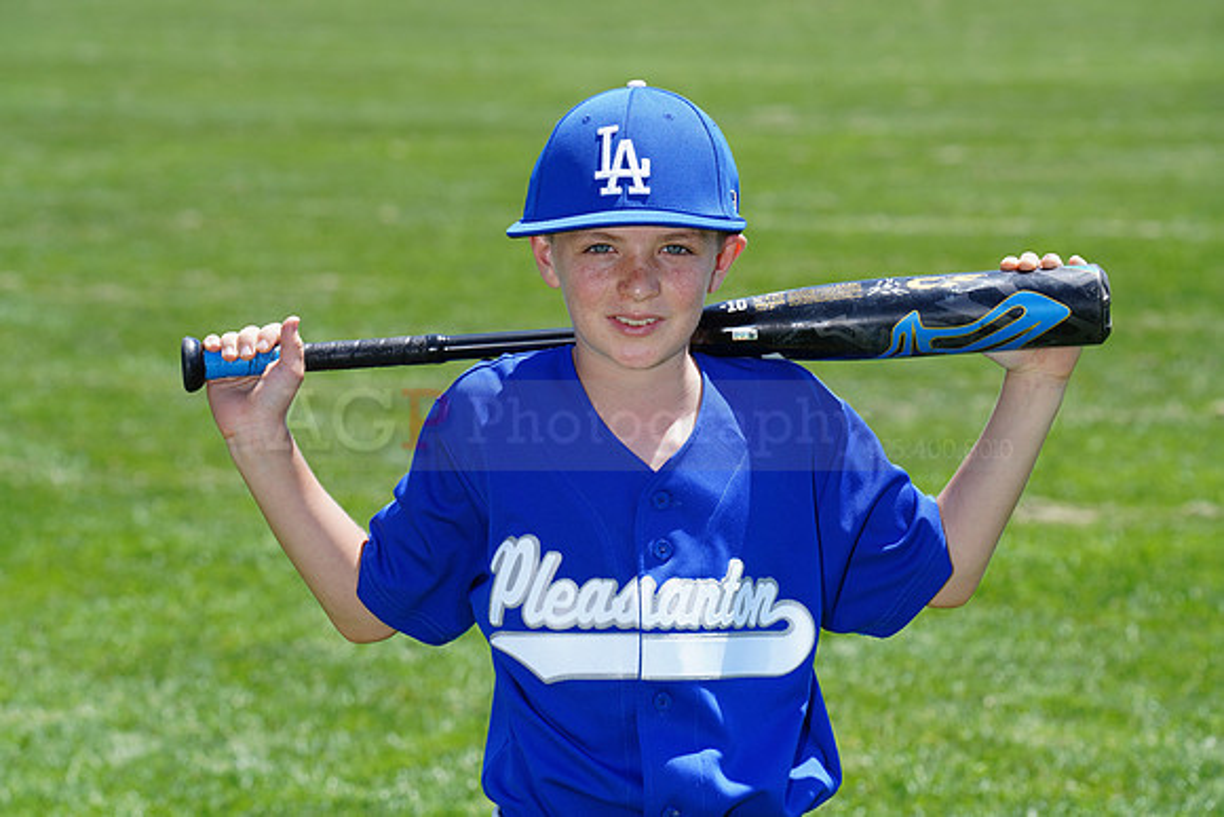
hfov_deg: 11.9
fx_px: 5883
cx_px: 612
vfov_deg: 7.9
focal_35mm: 173
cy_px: 408
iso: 160
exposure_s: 1/200
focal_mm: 173
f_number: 9
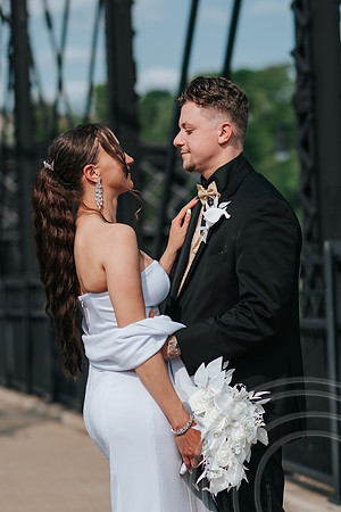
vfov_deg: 16.1
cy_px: 256
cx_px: 170
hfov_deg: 10.8
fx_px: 1811
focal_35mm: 128
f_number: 2.8
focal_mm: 85
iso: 100
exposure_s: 1/3200
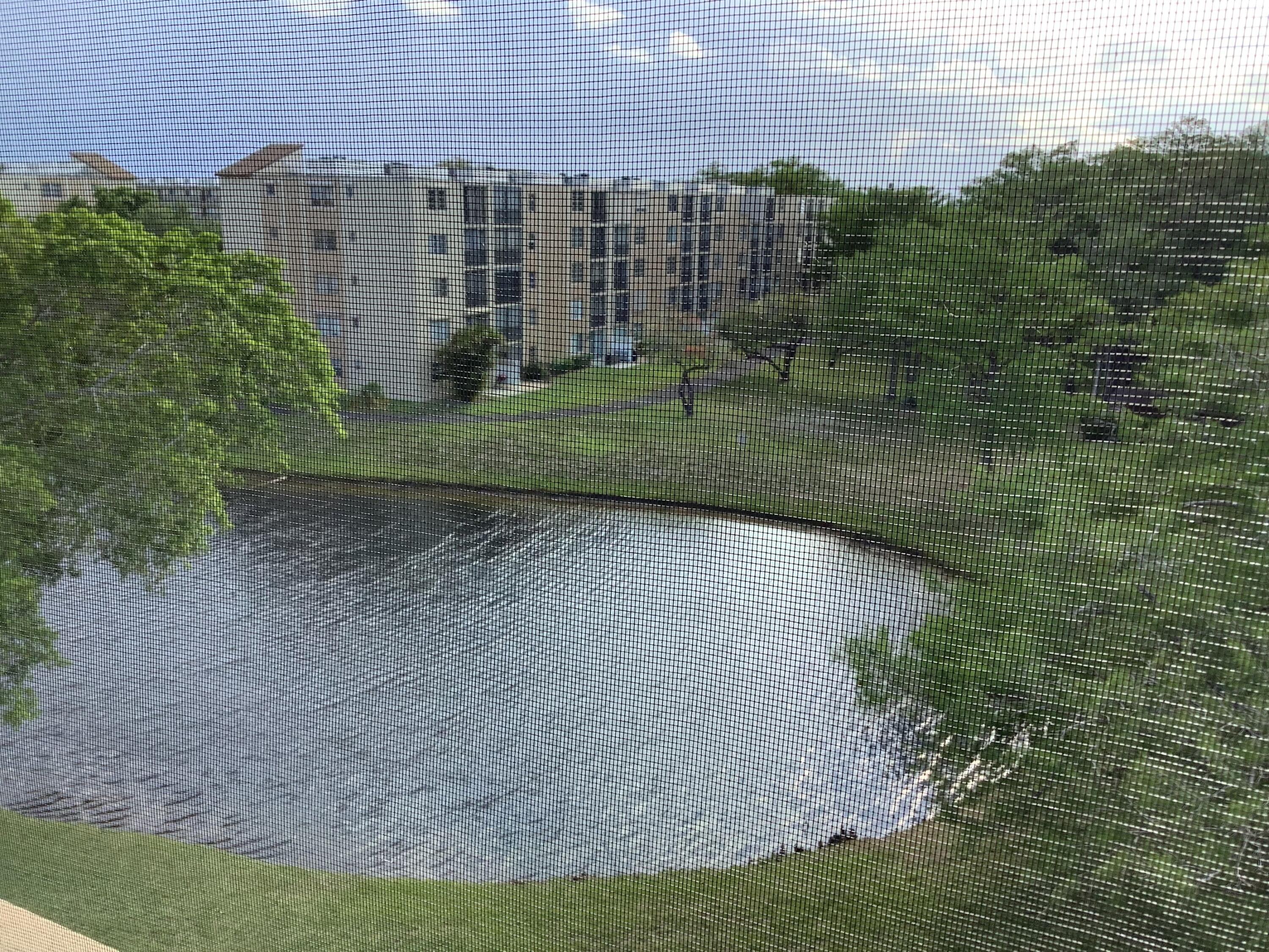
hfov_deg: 58.4
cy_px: 476
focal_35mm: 31
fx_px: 1136
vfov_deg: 45.4
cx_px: 634
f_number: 2.4
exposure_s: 1/362
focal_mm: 3.3
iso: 25
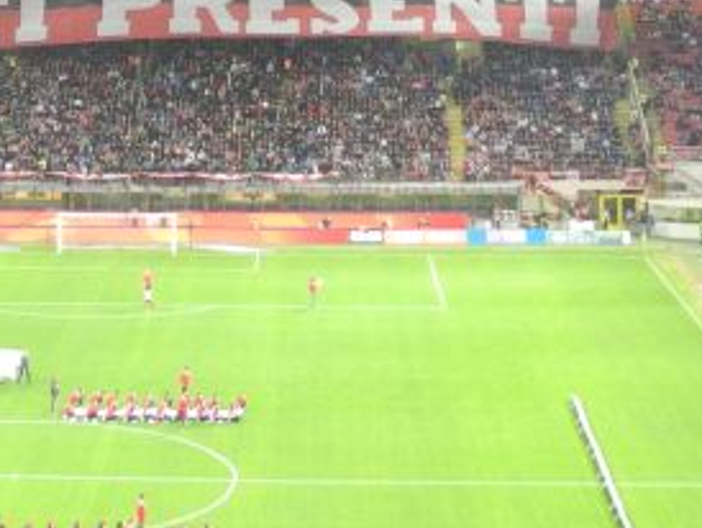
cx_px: 184
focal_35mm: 112
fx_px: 2273
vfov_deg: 12.6
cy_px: -272
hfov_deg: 17.5
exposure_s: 1/30
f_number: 2.8
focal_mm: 6.4
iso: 360
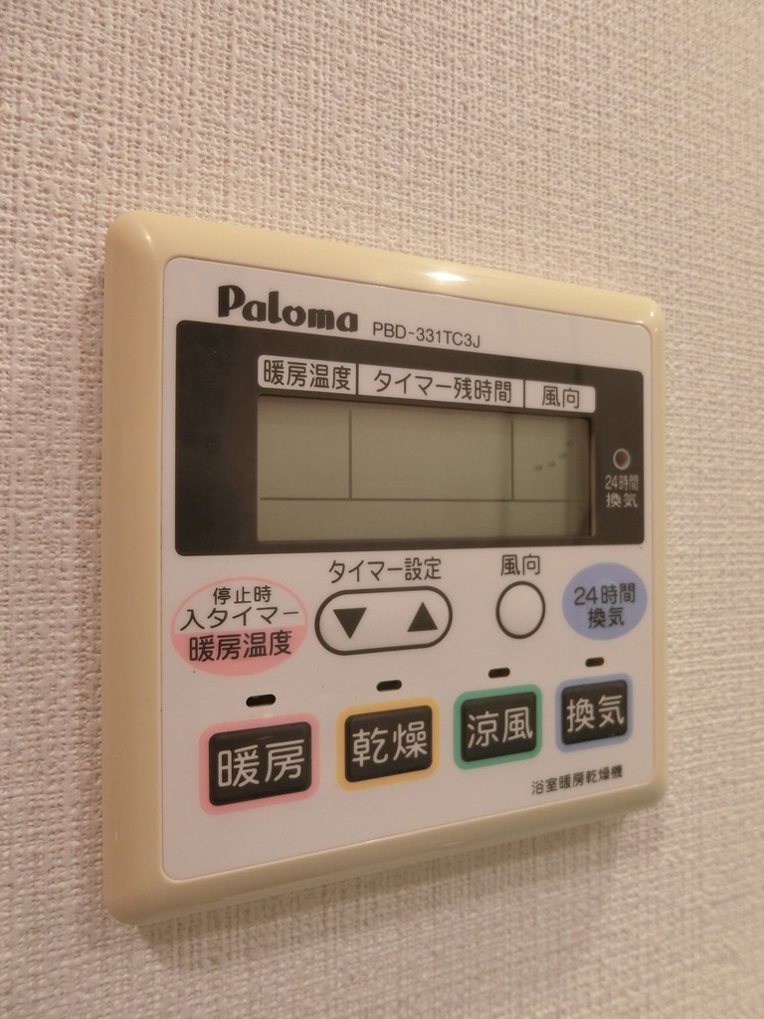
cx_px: 382
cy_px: 510
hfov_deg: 68.7
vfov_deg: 84.7
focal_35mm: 19
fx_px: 559
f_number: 2.7
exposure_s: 1/125
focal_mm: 4.06
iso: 320
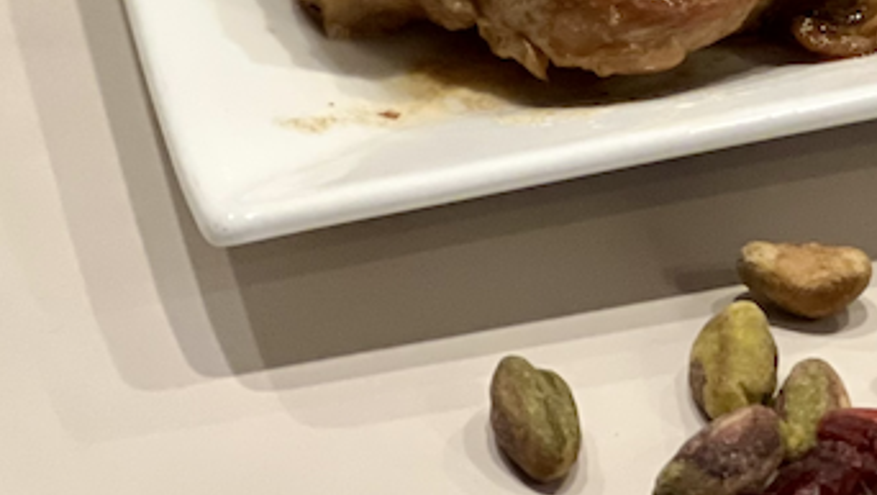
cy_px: -228
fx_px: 5702
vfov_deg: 4.9
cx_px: 1139
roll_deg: +0.2
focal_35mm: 245
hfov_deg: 8.7
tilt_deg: -30.7
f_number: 2.8
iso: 320
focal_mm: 9
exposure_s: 1/40
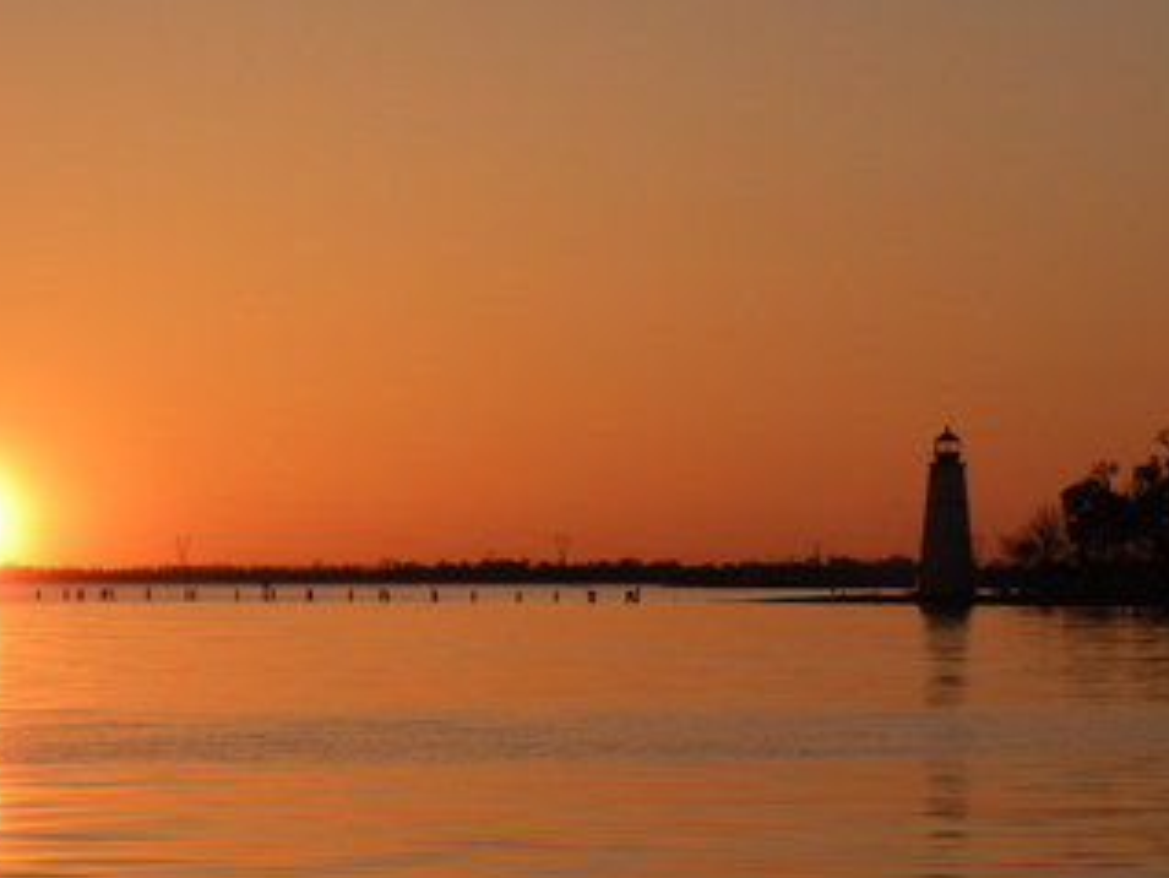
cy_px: 509
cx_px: 507
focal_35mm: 190
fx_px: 6421
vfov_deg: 7.8
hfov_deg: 10.4
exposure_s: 1/435
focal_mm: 21.2
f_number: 5.3
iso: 64
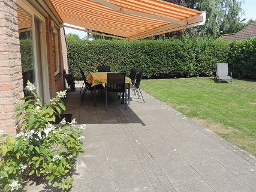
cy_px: 88
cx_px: 124
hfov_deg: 65.3
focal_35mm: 27
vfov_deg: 51.3
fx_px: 200
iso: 80
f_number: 3
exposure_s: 1/640
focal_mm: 4.3
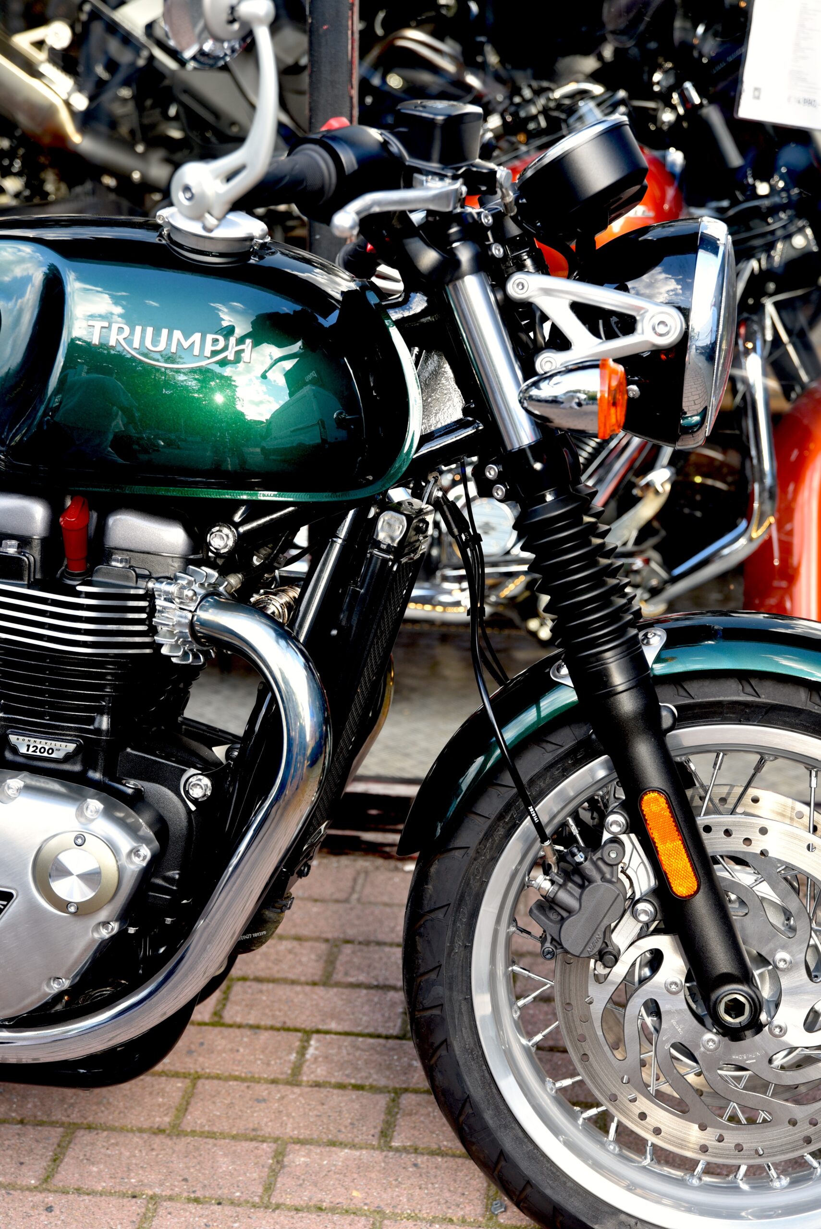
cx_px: 410
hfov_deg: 23.4
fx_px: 1982
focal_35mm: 58
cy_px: 614
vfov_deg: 34.5
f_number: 4.5
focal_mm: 58
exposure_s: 1/80
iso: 200
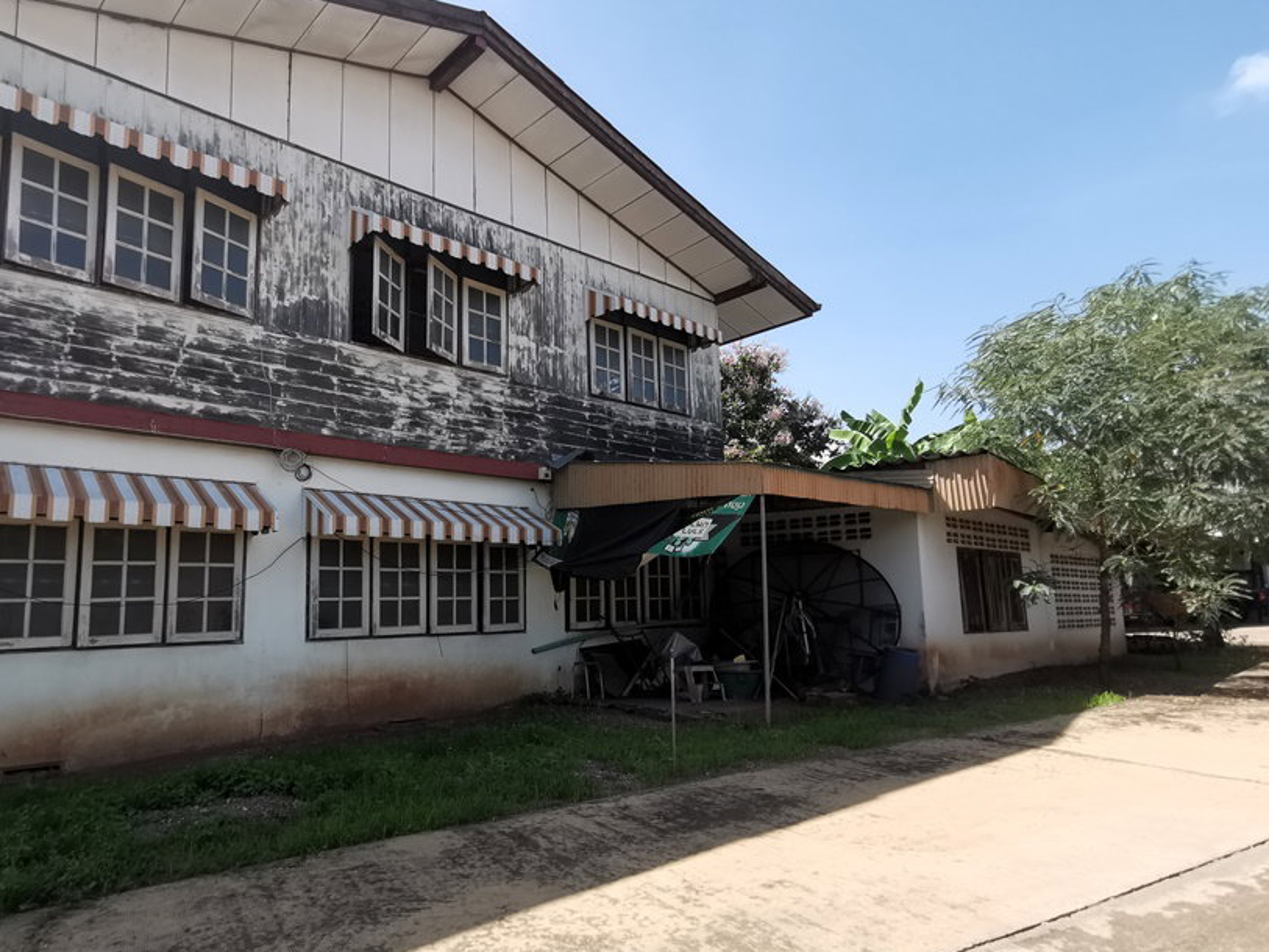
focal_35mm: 21
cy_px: 496
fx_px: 770
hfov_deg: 77.6
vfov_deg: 63.4
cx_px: 480
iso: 50
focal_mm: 2.35
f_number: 2.2
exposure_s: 1/657
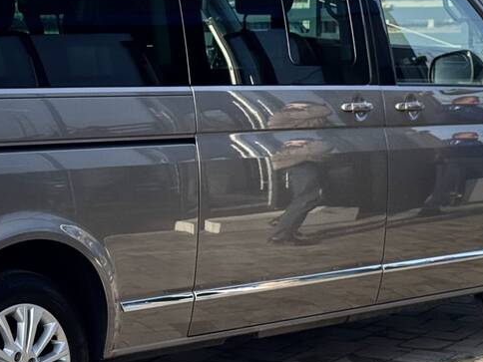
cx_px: 75
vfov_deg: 12.4
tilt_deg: -4.8
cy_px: 131
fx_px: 1660
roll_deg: +0.9
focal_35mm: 119
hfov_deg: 16.4
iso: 64
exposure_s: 1/1818
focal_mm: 6.76
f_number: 1.78
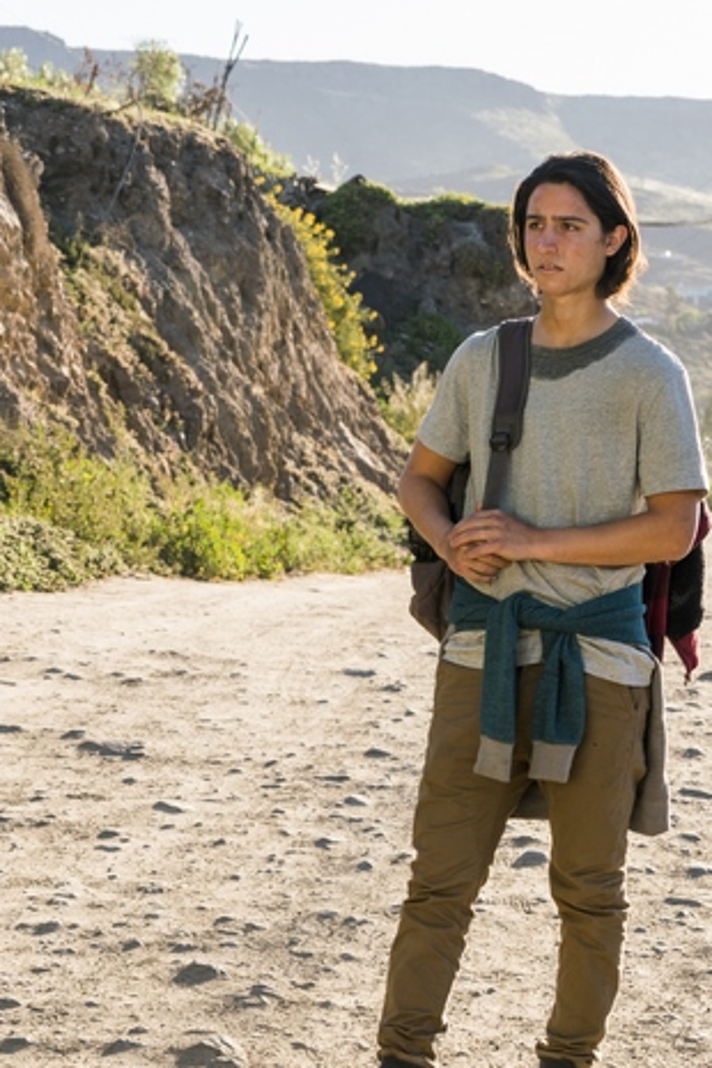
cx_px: 260
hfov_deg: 11.5
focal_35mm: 119
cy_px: 534
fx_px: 3530
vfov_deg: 17.2
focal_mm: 79
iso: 500
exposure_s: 1/250
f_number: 9
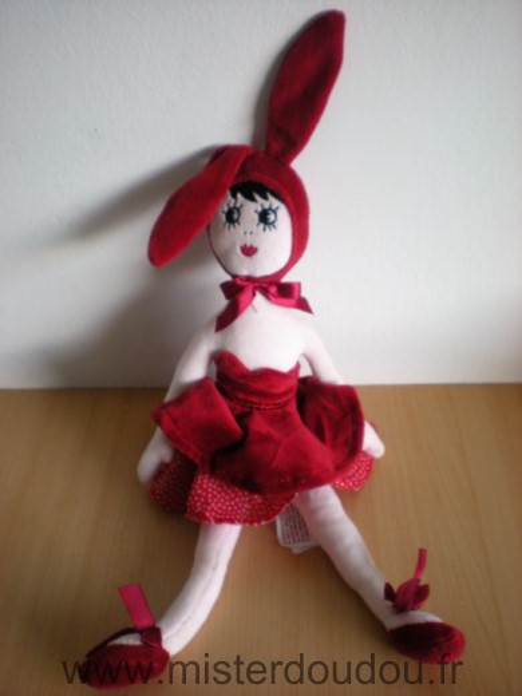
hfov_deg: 37.7
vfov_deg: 49.0
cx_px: 261
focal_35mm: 38
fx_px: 764
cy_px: 348
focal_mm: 6.3
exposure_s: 1/39
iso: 200
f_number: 3.1
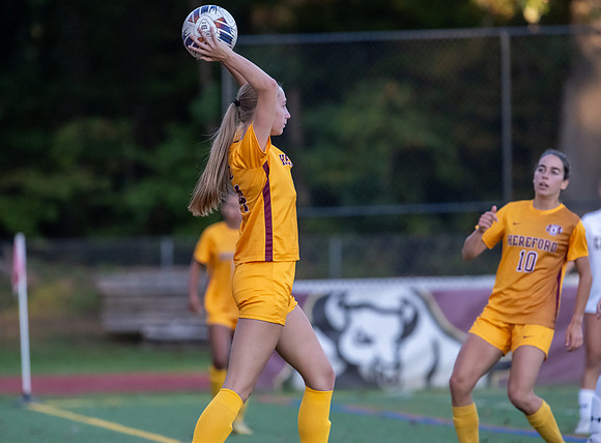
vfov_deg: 3.3
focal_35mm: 448
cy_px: 220
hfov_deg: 4.5
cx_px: 300
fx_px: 7730
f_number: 5.6
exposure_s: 1/2500
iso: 9000
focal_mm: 400
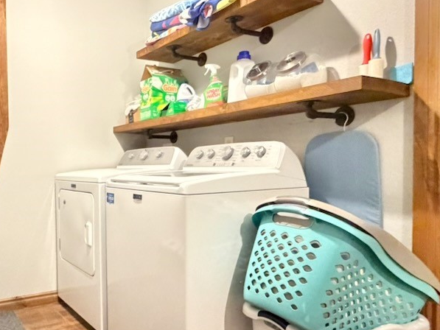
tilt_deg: -1.9
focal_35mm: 30
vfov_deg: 46.7
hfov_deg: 56.5
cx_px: 102
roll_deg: +0.8
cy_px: 183
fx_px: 381
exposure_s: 1/30
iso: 1600
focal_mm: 2.22
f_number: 2.2
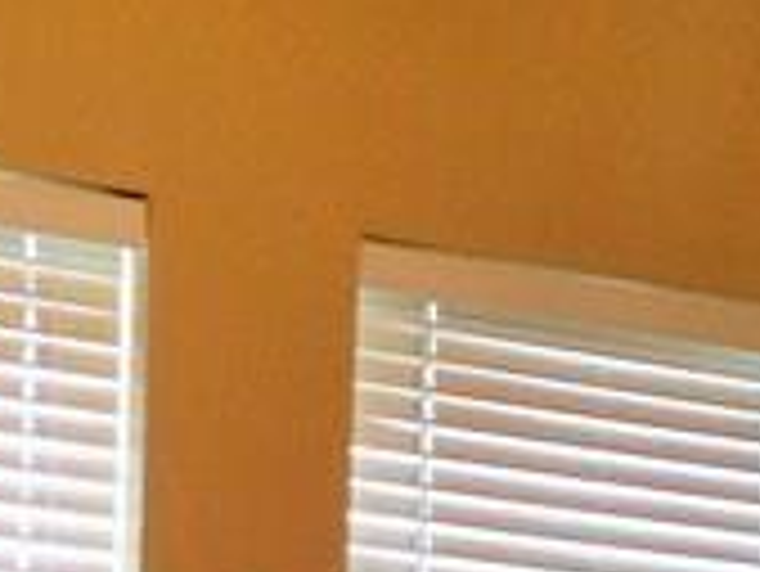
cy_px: 1139
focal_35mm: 212
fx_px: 4658
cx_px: 580
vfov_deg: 6.8
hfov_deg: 9.3
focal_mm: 4.28
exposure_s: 1/20
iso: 64
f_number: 2.4
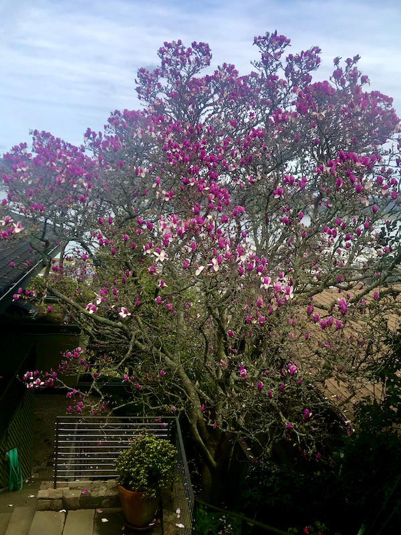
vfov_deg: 63.4
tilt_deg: -8.7
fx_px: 432
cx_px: 200
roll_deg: -0.1
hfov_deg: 49.7
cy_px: 268
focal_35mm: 28
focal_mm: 3.99
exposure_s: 1/1294
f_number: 1.8
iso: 20
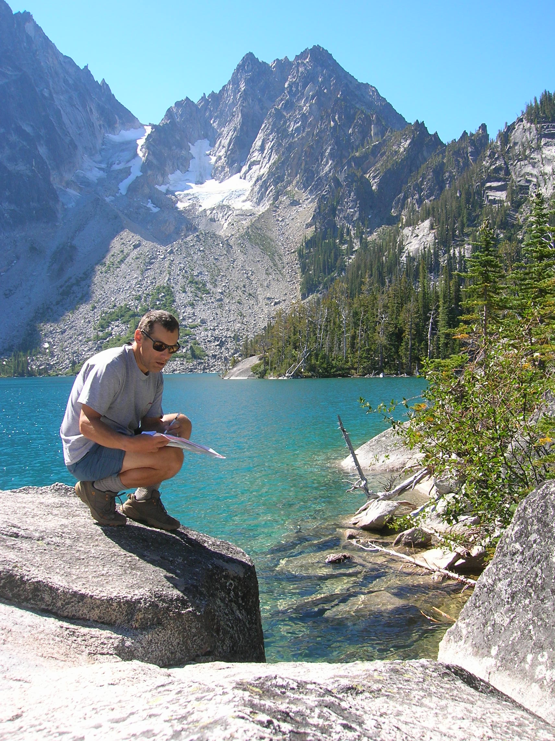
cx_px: 278
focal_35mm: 34
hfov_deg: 41.7
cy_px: 370
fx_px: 728
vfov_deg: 54.0
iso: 50
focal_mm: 5.7
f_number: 4.9
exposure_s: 1/180
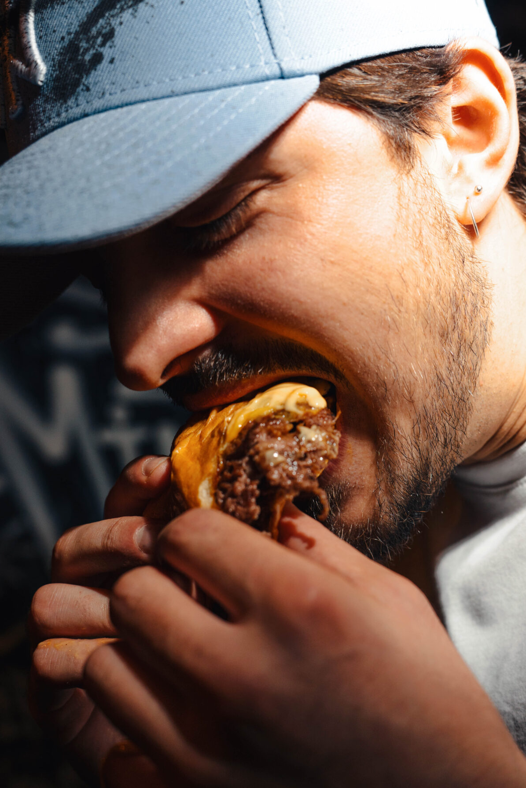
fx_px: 1096
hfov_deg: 27.0
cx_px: 281
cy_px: 446
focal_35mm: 50
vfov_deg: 39.5
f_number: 4
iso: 400
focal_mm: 35
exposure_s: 1/320
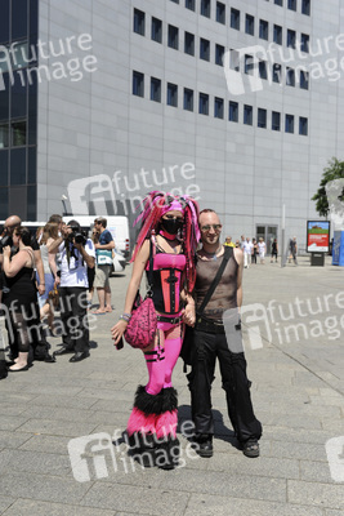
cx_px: 172
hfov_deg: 37.9
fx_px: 501
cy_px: 258
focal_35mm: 35
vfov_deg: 54.4
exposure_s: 1/2000
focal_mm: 35
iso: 320
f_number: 6.3
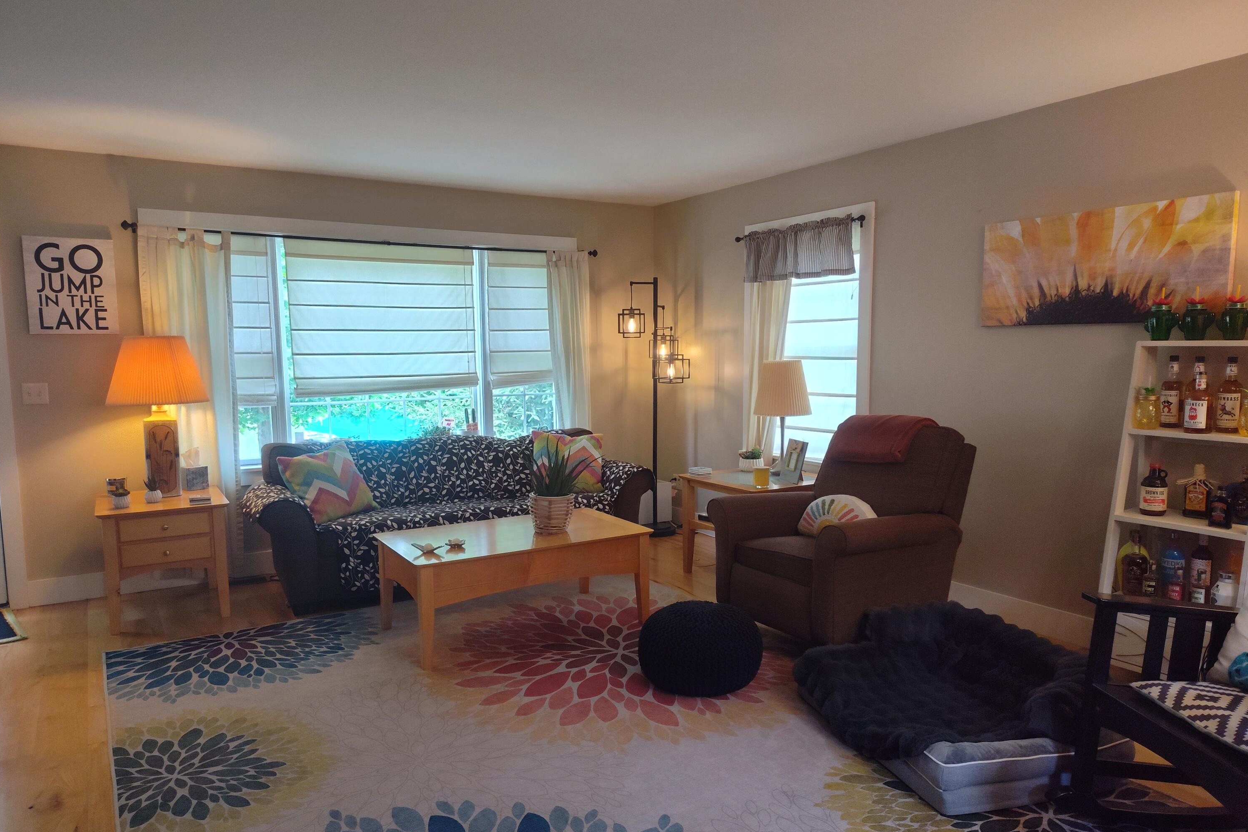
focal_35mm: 24
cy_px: 442
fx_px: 832
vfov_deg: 53.1
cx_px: 622
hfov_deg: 73.7
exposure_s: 1/120
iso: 497
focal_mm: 5.56
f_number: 1.8
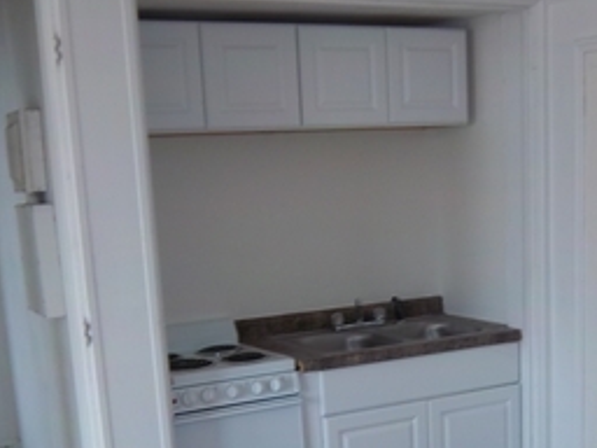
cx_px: 359
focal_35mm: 56
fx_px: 966
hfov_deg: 34.2
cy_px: 425
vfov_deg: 25.1
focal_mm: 5.05
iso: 64
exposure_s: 1/30
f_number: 3.5
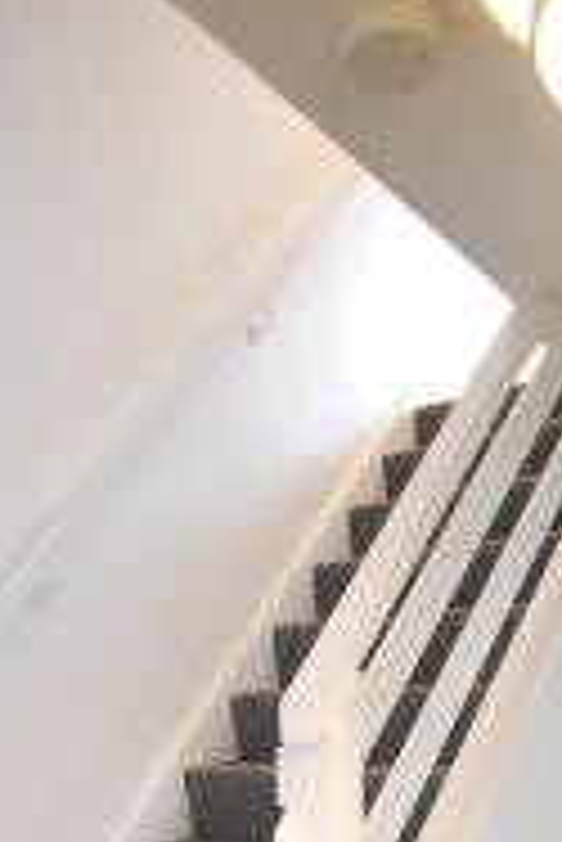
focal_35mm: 35
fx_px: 818
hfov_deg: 37.8
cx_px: 326
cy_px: 970
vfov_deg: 40.9
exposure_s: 1/15
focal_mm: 10
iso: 800
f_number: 4
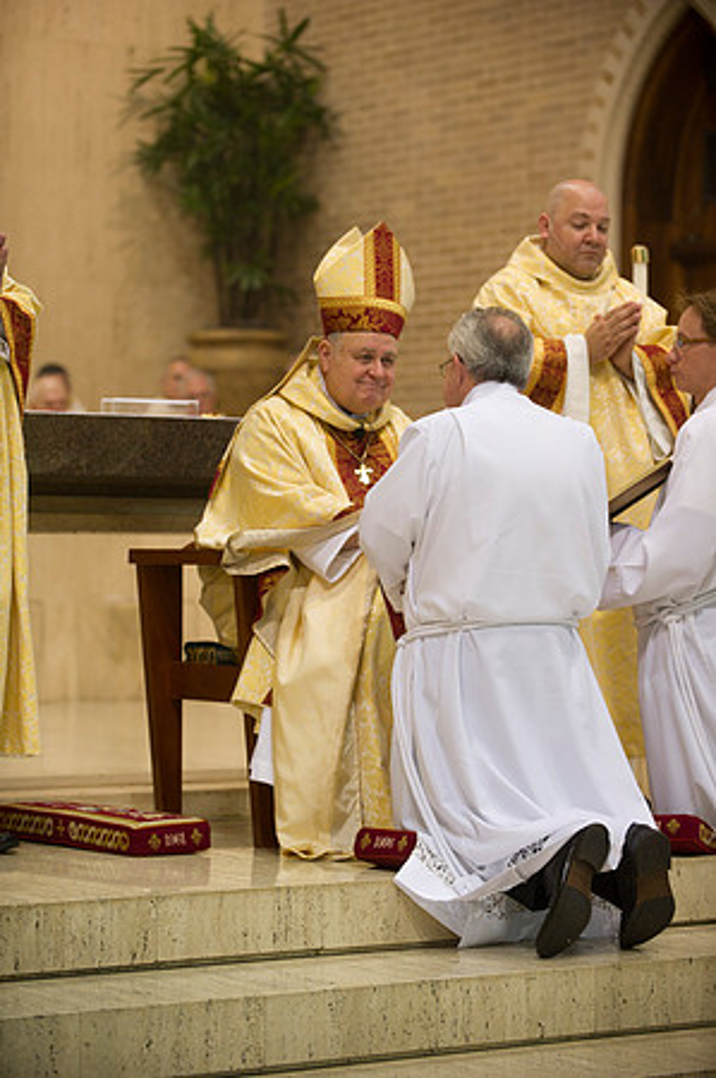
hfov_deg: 13.4
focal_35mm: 102
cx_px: 358
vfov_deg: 20.0
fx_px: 3050
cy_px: 539
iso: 2000
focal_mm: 102
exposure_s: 1/160
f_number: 2.8
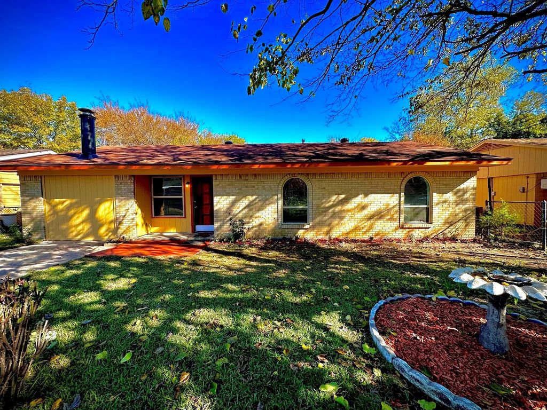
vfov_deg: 85.7
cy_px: 205
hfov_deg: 102.1
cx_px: 274
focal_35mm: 14
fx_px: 221
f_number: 2.2
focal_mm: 2.22
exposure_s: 1/383
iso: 40
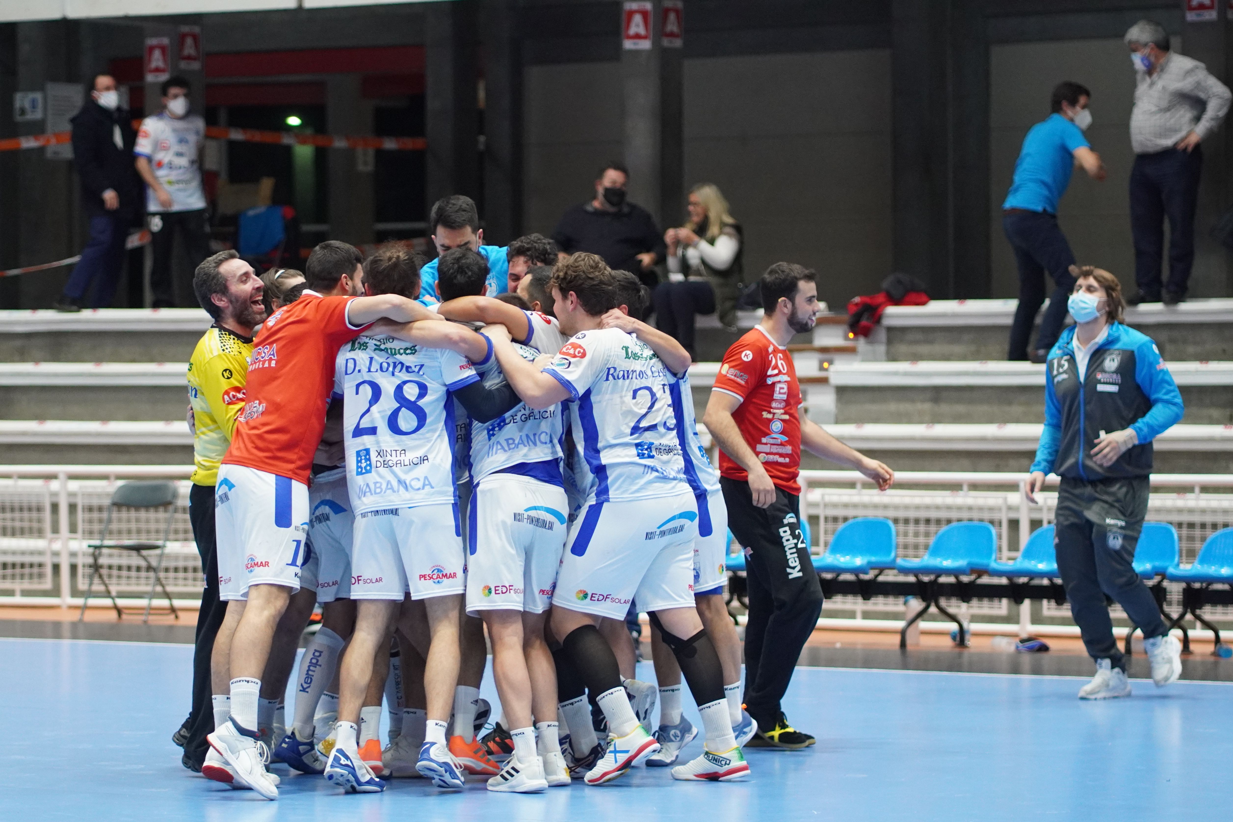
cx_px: 616
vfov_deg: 10.8
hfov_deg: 16.1
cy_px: 411
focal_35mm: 128
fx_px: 4367
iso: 1600
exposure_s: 1/800
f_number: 1.8
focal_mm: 85
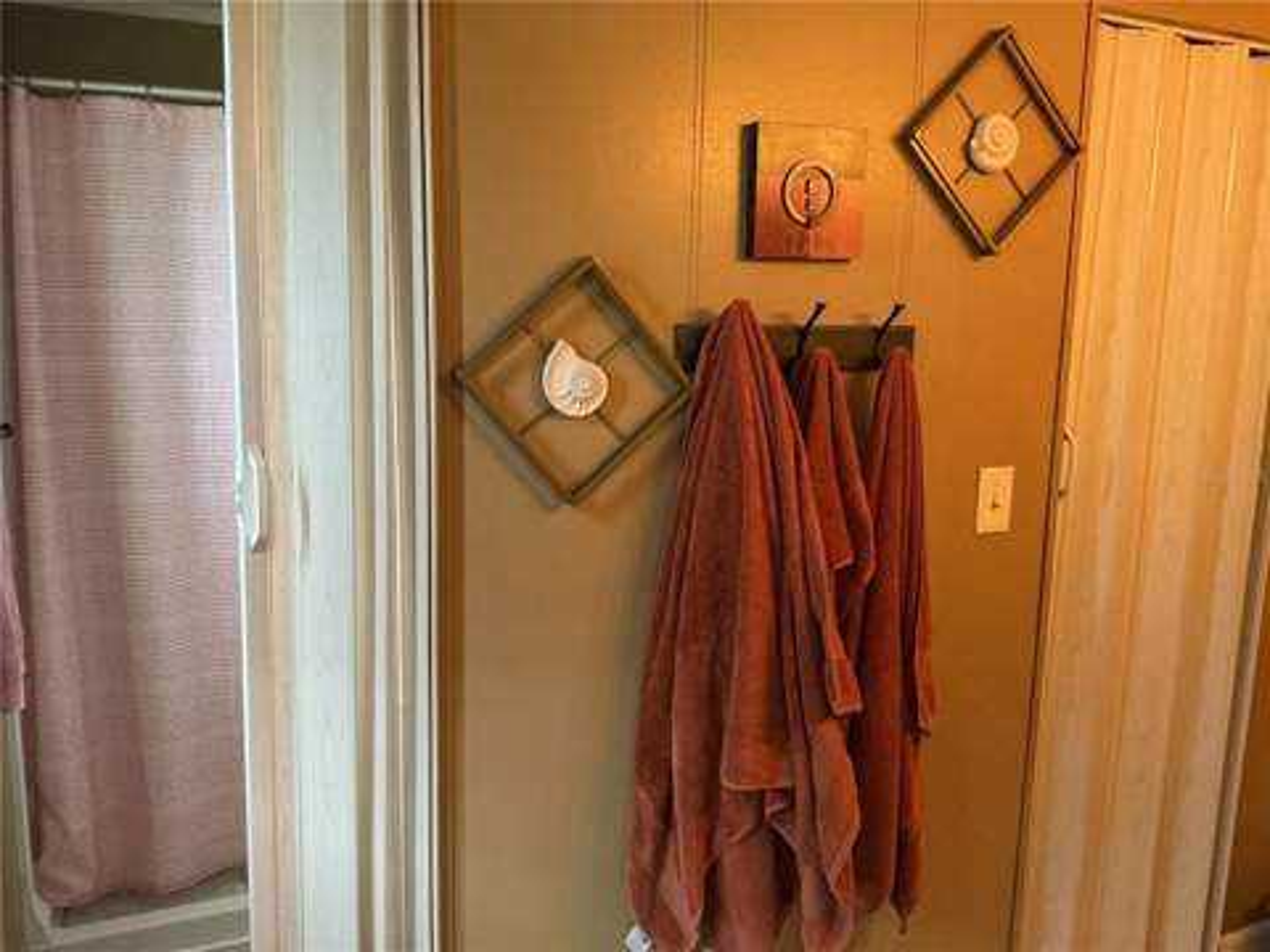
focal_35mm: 29
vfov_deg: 48.2
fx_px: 1064
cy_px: 476
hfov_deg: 61.7
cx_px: 635
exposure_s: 1/60
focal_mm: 3
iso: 160
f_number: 1.8
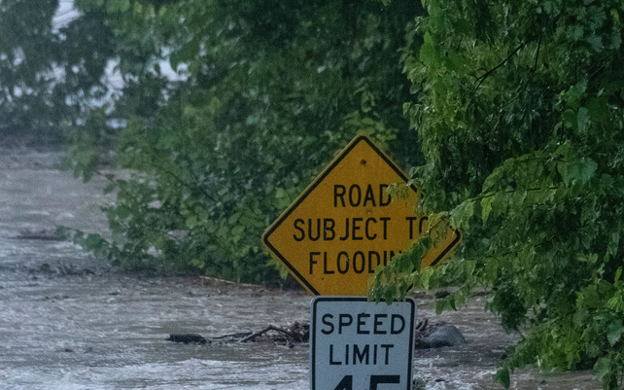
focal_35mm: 709
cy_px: 165
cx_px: 329
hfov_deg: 3.0
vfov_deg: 1.9
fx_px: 12055
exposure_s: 1/160
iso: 5000
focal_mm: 290.6
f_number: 5.6
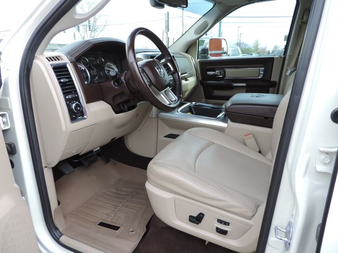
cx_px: 169
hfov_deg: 71.6
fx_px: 234
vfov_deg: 56.8
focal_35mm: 24
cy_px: 126
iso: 80
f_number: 3
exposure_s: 1/100
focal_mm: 4.3
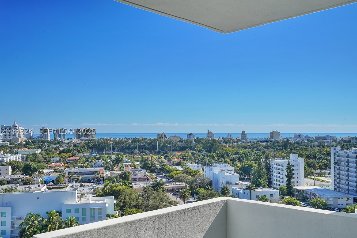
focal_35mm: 39
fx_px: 387
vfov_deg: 34.2
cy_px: 131
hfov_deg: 49.5
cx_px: 188
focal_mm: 35
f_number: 13
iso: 100
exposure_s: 1/100
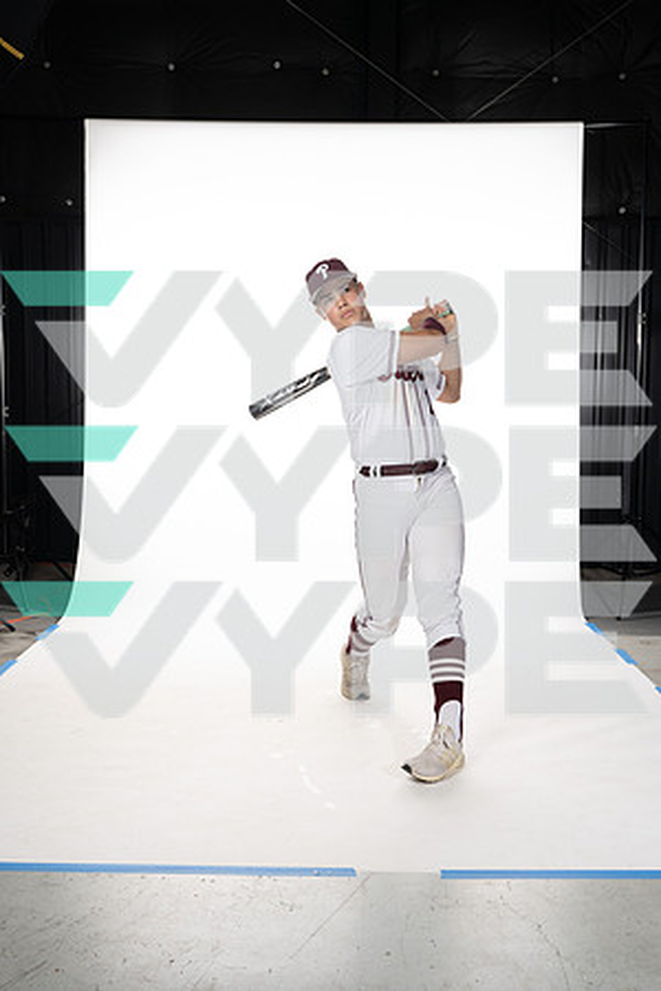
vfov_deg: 50.7
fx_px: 1047
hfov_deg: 35.1
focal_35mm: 38
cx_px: 330
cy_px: 496
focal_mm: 38
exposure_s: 1/250
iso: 400
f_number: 6.3
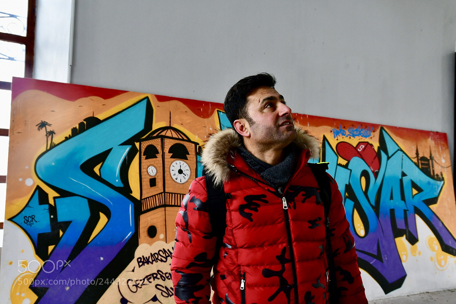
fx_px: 456
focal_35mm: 36
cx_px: 228
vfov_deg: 36.9
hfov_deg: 53.1
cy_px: 152
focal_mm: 24
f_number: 6.3
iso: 800
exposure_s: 1/60
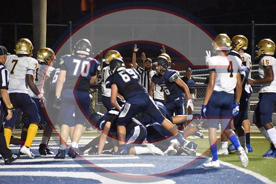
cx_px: 138
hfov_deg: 7.0
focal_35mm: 292
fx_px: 2243
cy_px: 92
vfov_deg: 4.7
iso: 12800
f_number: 5.3
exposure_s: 1/200
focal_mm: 195
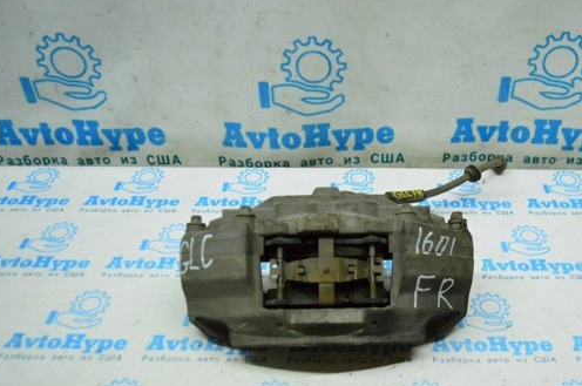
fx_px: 656
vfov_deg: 32.7
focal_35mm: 41
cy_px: 219
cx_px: 358
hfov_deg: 47.5
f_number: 3.8
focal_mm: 21
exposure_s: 1/1000
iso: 6400
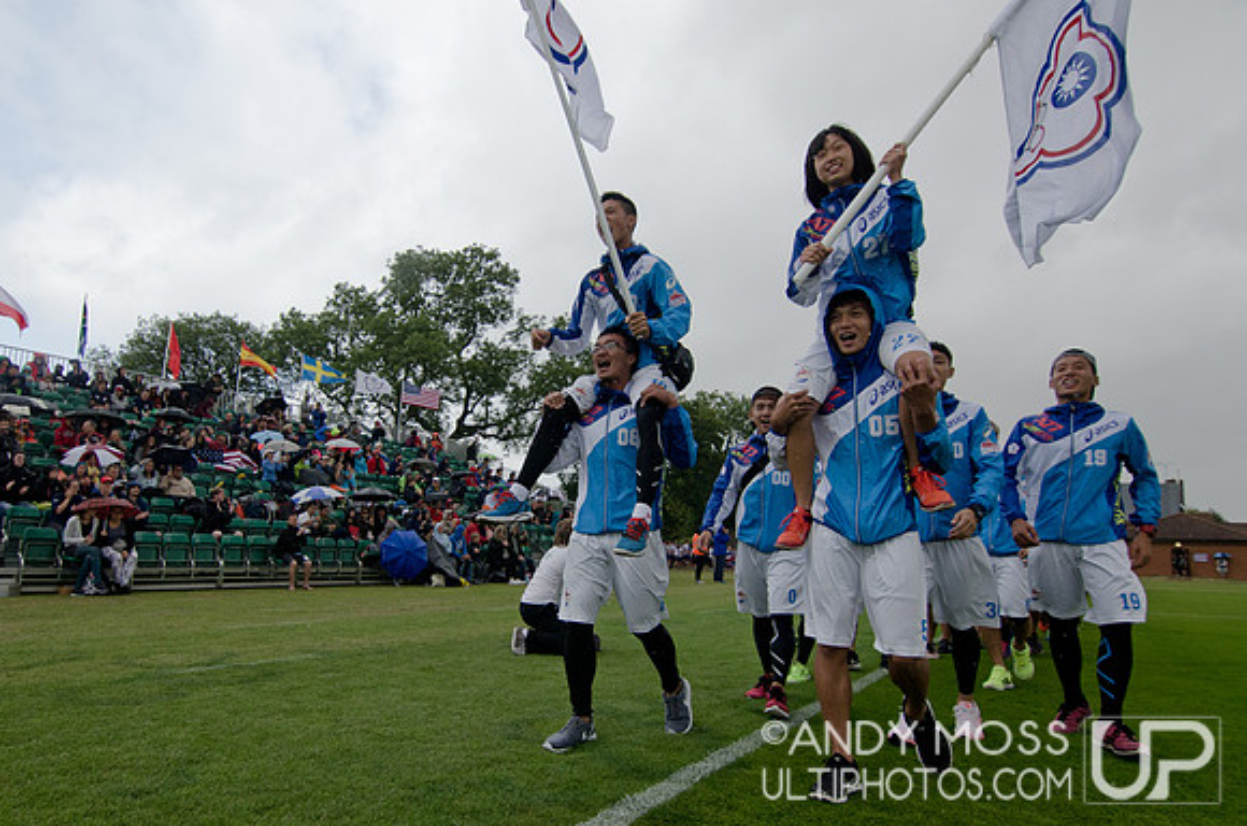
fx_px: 570
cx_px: 624
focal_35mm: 16
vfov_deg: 71.8
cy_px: 413
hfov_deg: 95.1
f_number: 4.5
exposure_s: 1/2000
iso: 500
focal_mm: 11
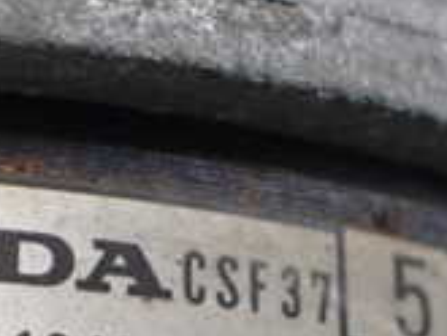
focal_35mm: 109
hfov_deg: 17.9
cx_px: 119
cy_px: 322
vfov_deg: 13.4
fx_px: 1409
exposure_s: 1/125
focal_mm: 5.4
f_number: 2.3
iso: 800
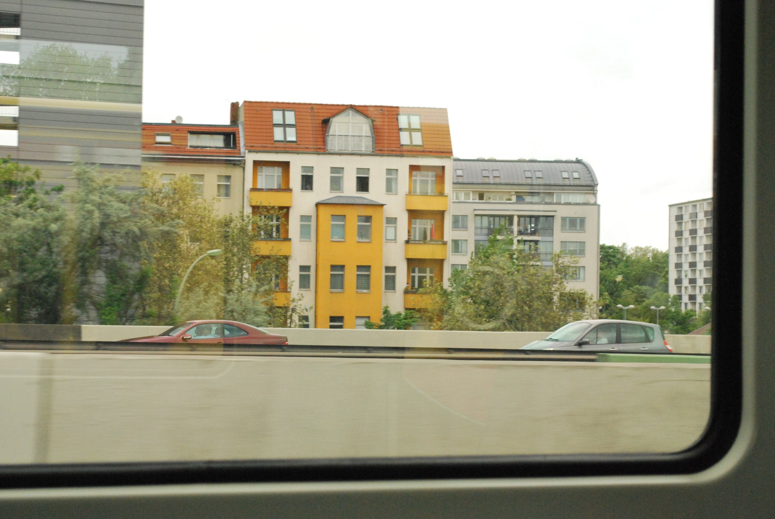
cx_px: 388
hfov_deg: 28.0
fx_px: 1552
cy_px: 260
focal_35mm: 72
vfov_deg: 19.0
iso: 1600
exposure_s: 1/250
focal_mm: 48
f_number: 8
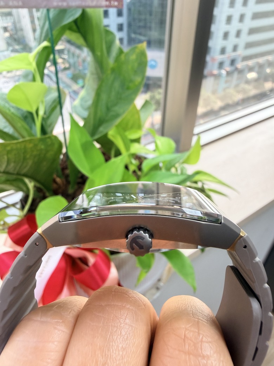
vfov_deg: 71.6
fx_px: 253
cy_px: 183
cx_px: 137
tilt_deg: -36.5
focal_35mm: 24
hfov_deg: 56.8
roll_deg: -1.3
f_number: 2.2
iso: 200
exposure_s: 1/120
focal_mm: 2.22
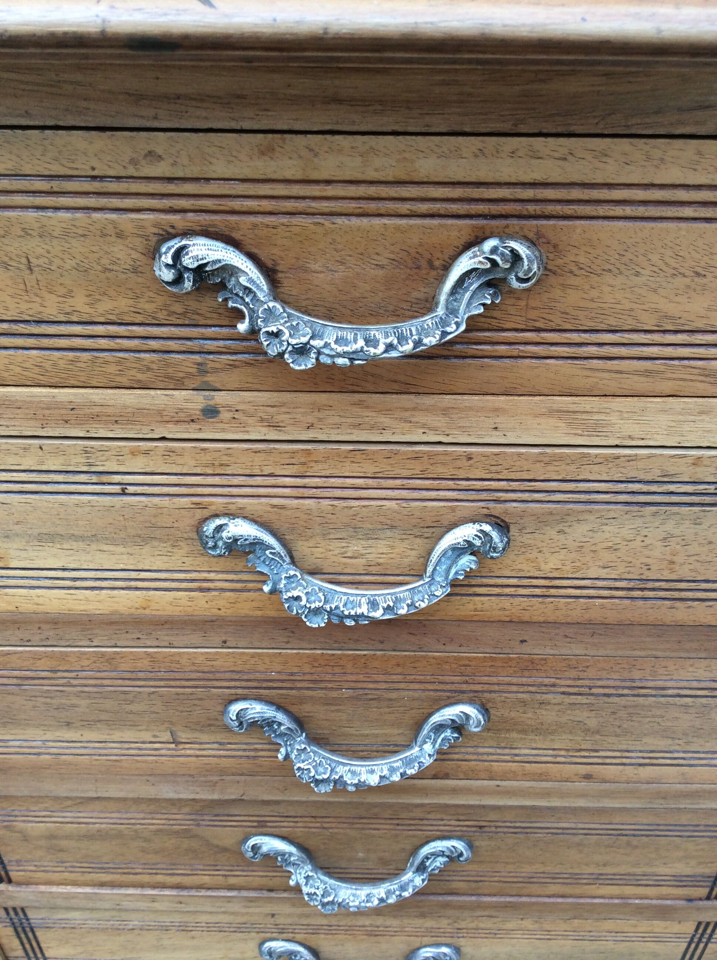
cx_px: 358
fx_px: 886
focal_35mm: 32
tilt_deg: -35.1
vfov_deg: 56.9
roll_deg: +0.1
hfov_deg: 44.1
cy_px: 480
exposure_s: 1/100
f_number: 2.4
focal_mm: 3.3
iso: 40
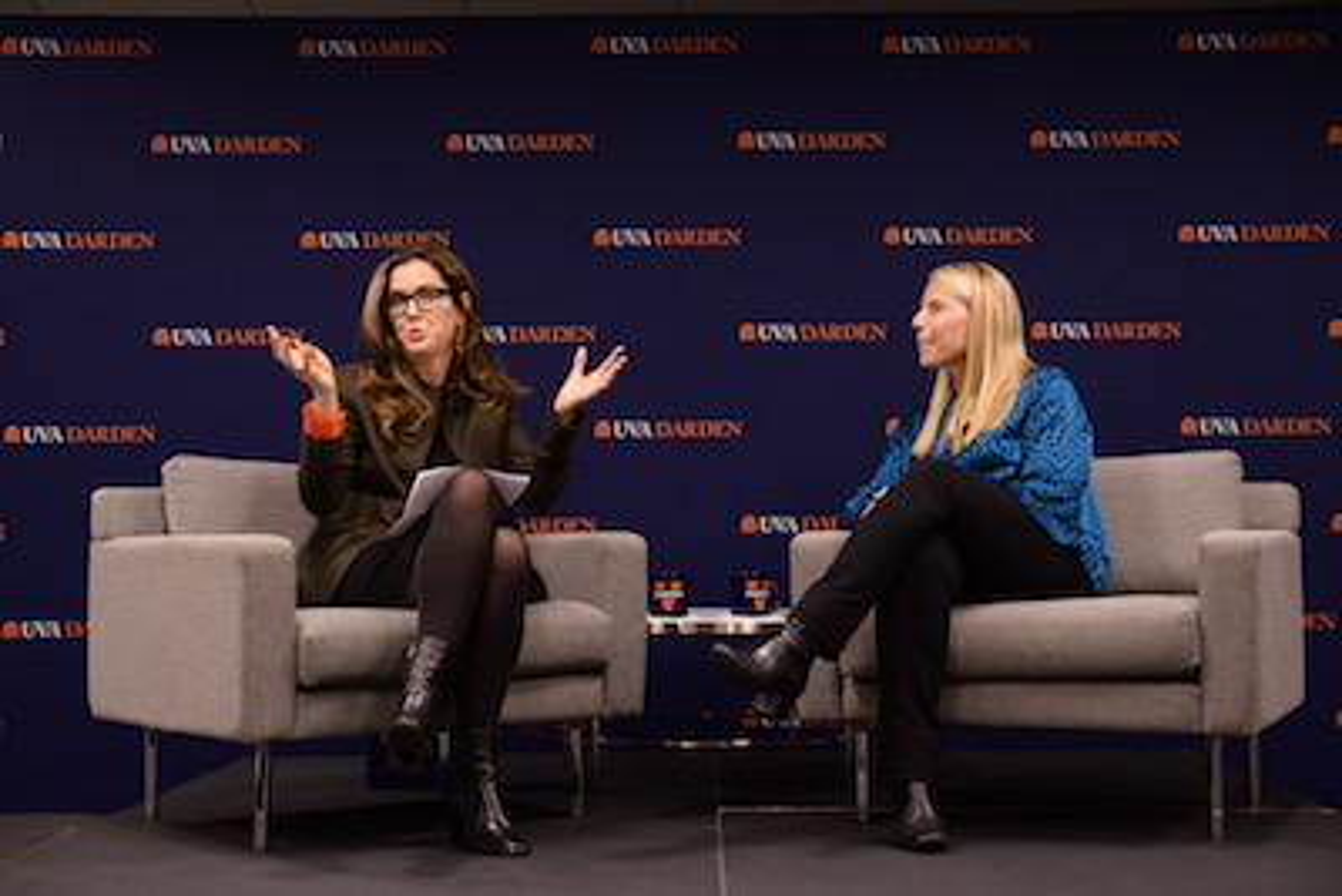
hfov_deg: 35.6
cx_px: 671
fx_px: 2088
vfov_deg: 24.2
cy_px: 448
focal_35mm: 56
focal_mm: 56
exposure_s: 1/160
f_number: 3.5
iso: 1600
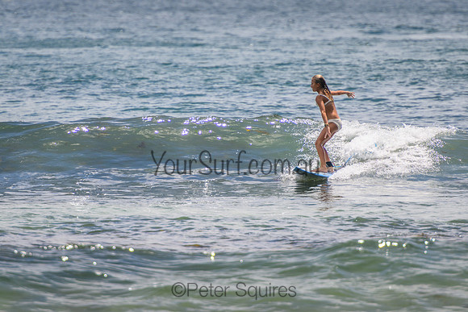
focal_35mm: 550
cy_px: 153
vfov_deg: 2.5
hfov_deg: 3.7
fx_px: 7150
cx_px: 203
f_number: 5.6
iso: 220
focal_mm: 400
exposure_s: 1/2000
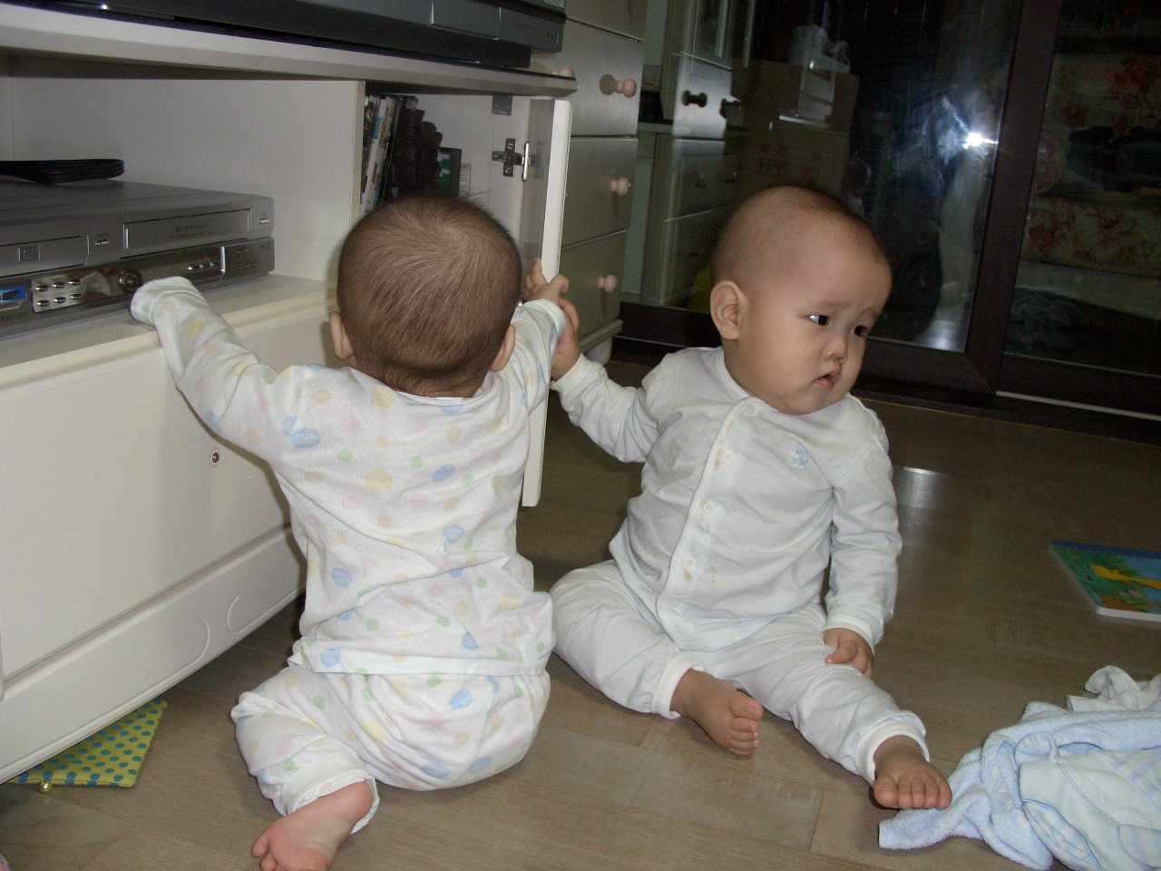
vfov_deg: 42.9
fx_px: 1107
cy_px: 436
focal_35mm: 33
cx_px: 580
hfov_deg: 55.4
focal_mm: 7.1
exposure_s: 1/60
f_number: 2.8
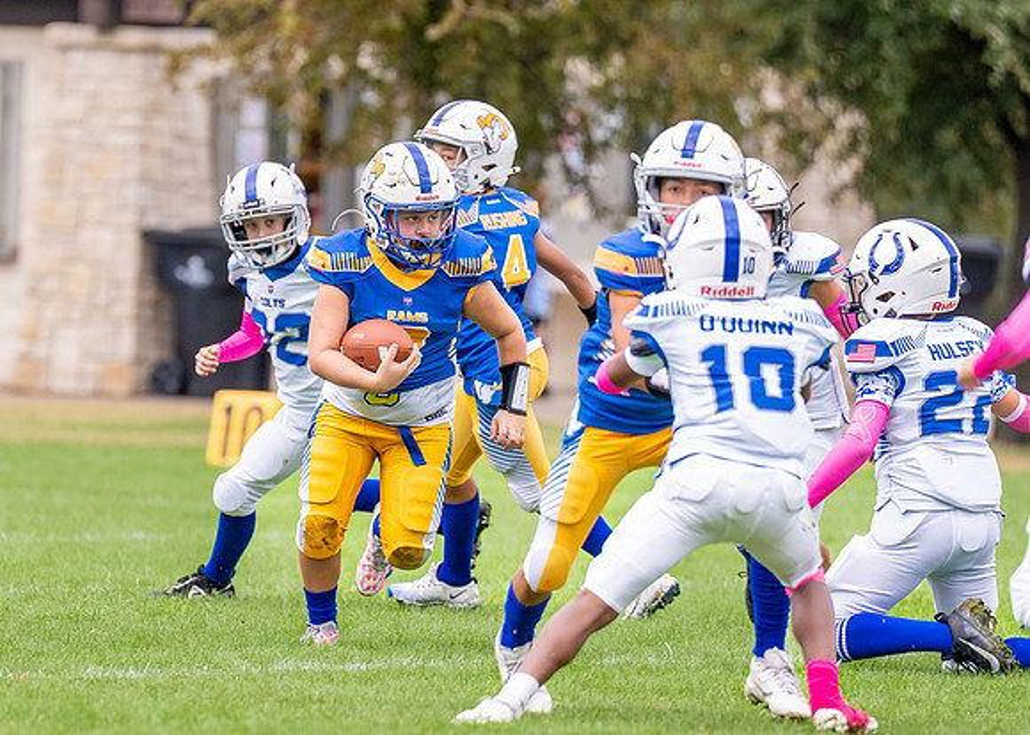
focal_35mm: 501
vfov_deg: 2.9
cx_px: 288
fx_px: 14650
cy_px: 447
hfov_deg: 4.0
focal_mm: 200
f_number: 2.8
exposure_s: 1/1600
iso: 400
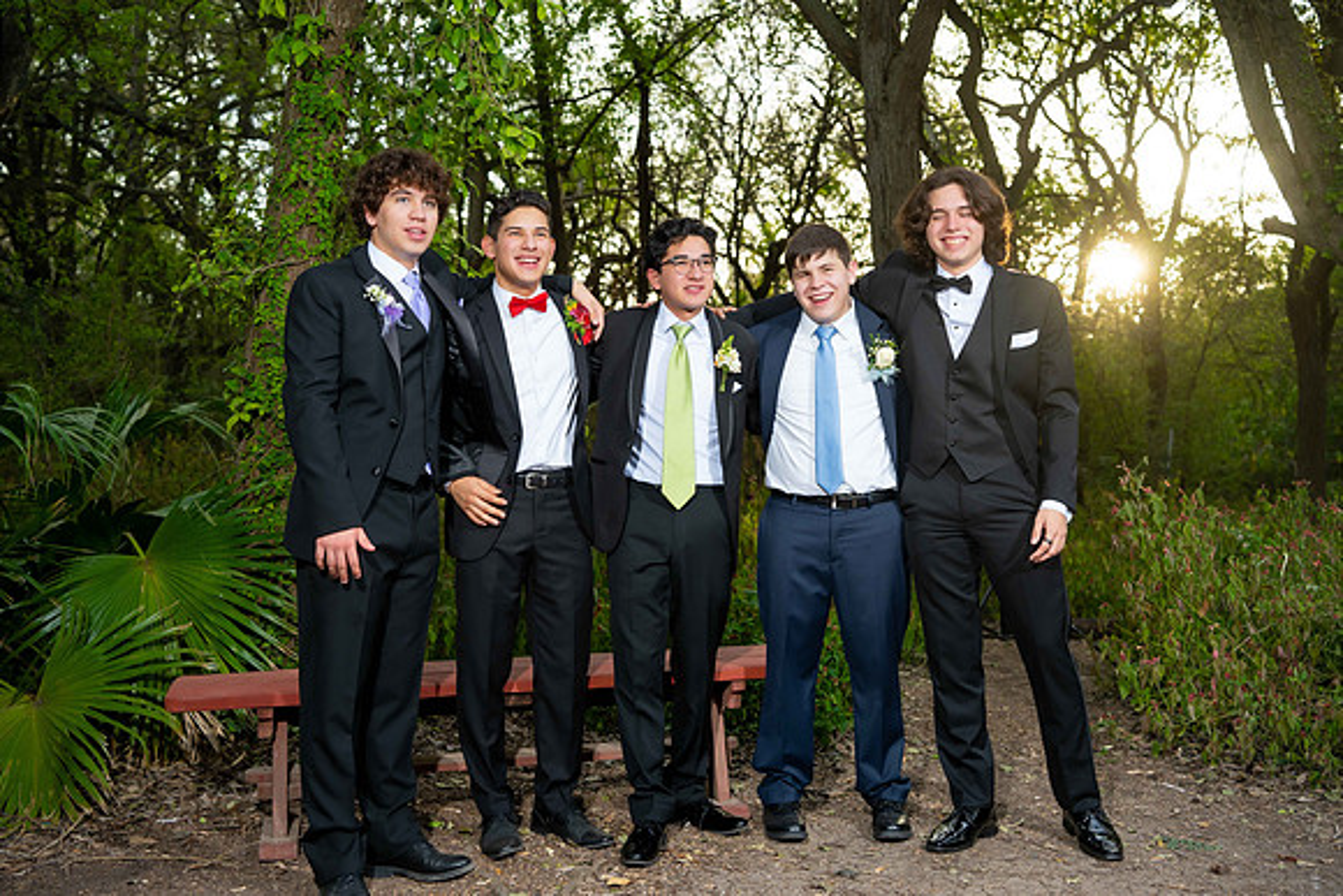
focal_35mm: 36
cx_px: 672
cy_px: 448
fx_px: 1343
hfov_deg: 53.1
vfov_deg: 36.9
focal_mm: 36
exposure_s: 1/200
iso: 160
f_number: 3.2
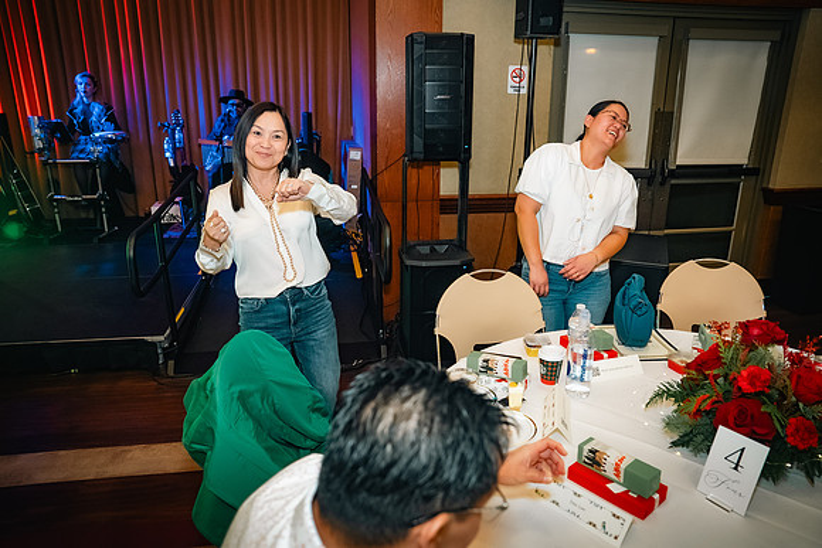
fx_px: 548
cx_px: 411
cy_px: 274
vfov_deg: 53.2
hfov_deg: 73.7
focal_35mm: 24
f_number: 3.5
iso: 1600
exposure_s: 1/100
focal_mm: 24
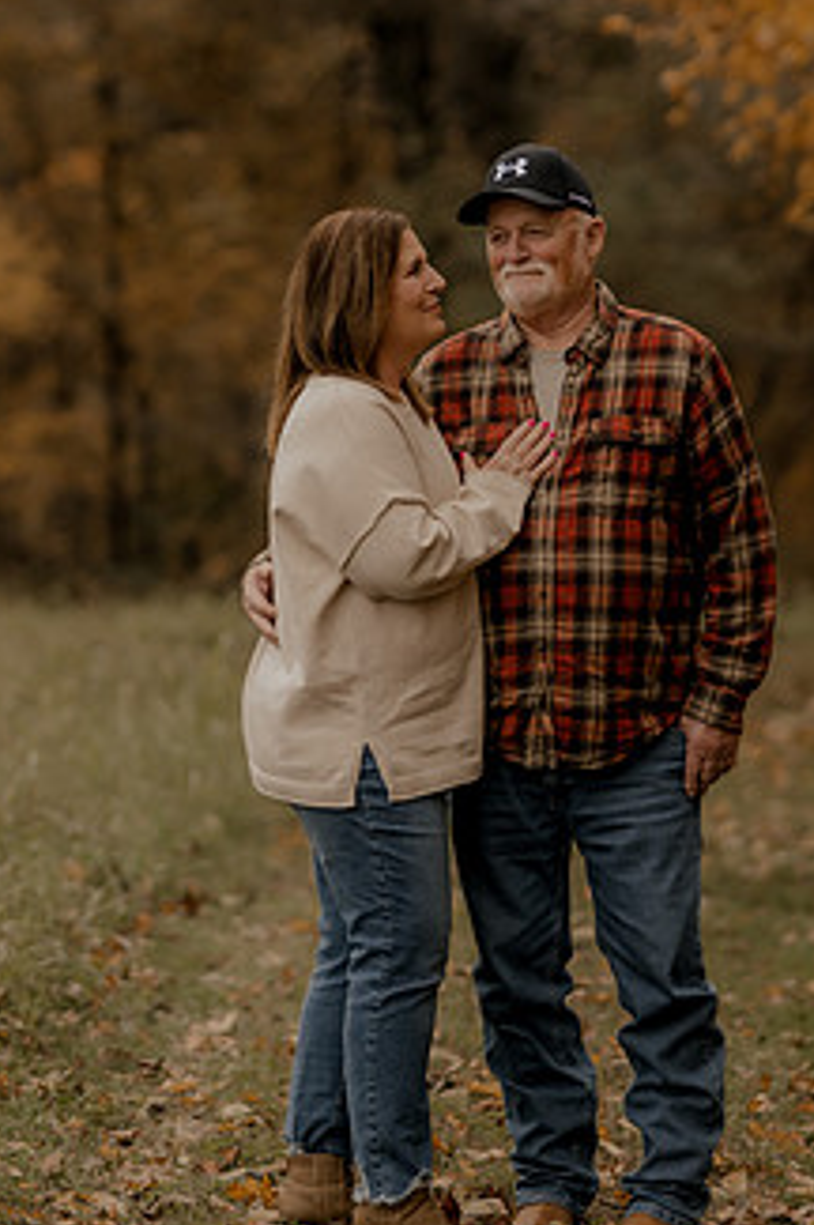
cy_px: 407
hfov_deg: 7.8
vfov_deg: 11.7
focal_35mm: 176
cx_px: 362
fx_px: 5982
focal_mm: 85
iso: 250
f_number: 1.8
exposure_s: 1/2500
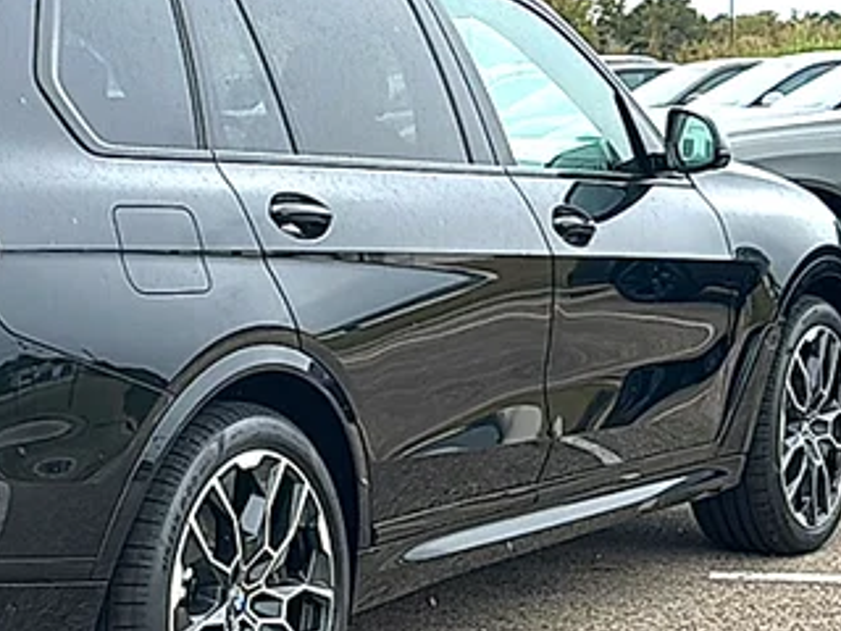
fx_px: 2016
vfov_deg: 17.8
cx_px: 84
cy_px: 338
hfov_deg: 23.0
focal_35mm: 83
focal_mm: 6.86
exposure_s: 1/1042
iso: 80
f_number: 1.78
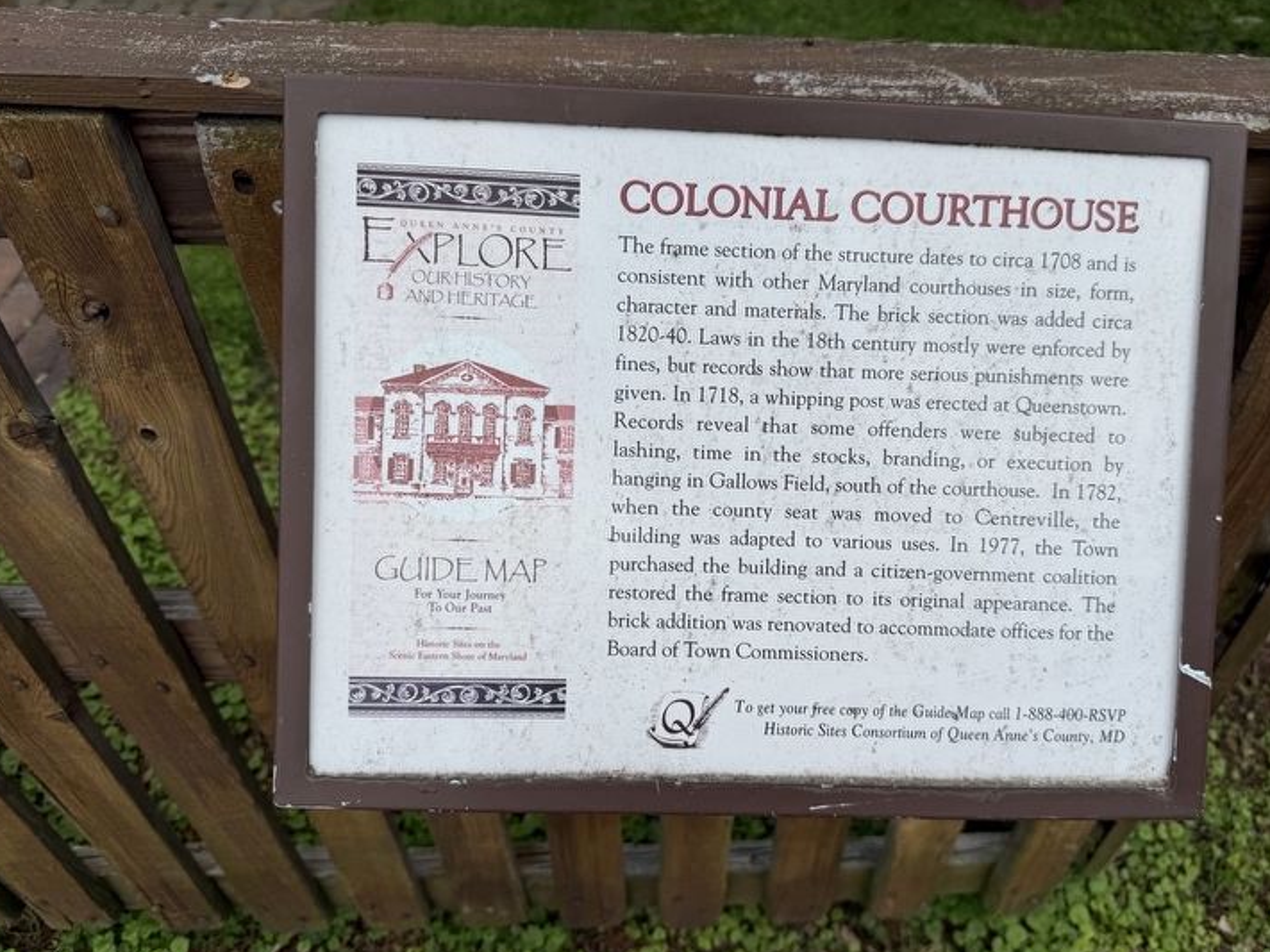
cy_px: 455
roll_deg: +0.6
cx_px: 691
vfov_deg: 51.3
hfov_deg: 65.2
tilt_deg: -44.2
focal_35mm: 27
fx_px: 990
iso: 80
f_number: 1.78
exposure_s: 1/3584
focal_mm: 6.76
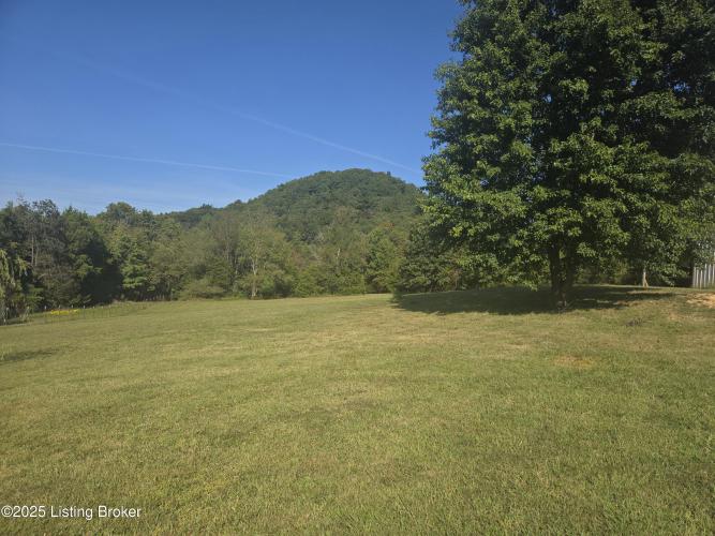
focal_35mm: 23
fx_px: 475
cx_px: 358
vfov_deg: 58.9
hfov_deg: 73.9
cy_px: 268
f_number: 1.8
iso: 25
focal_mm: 5.4
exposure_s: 1/1983
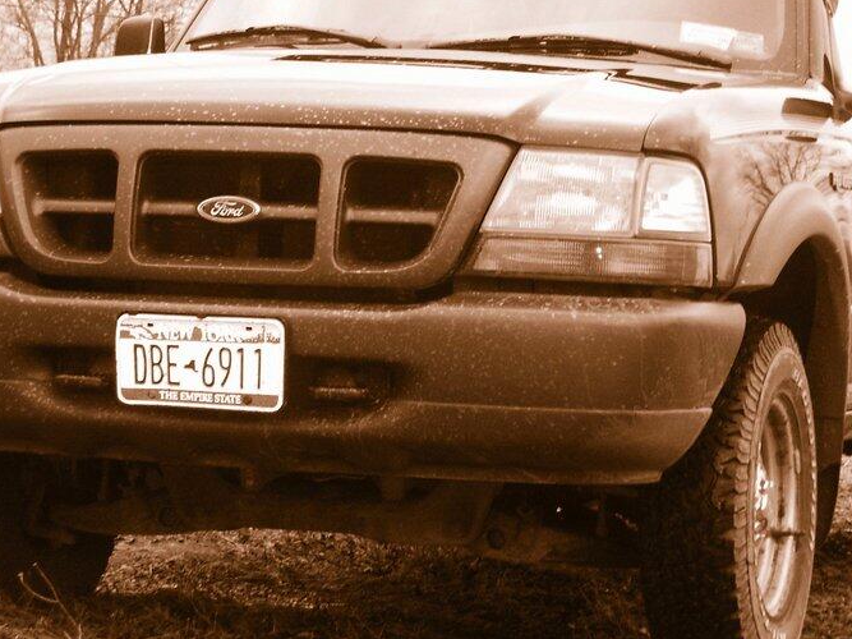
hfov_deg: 15.3
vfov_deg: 11.5
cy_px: 171
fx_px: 3174
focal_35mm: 129
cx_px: 443
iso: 200
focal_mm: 16.74
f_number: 3.6
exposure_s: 1/90
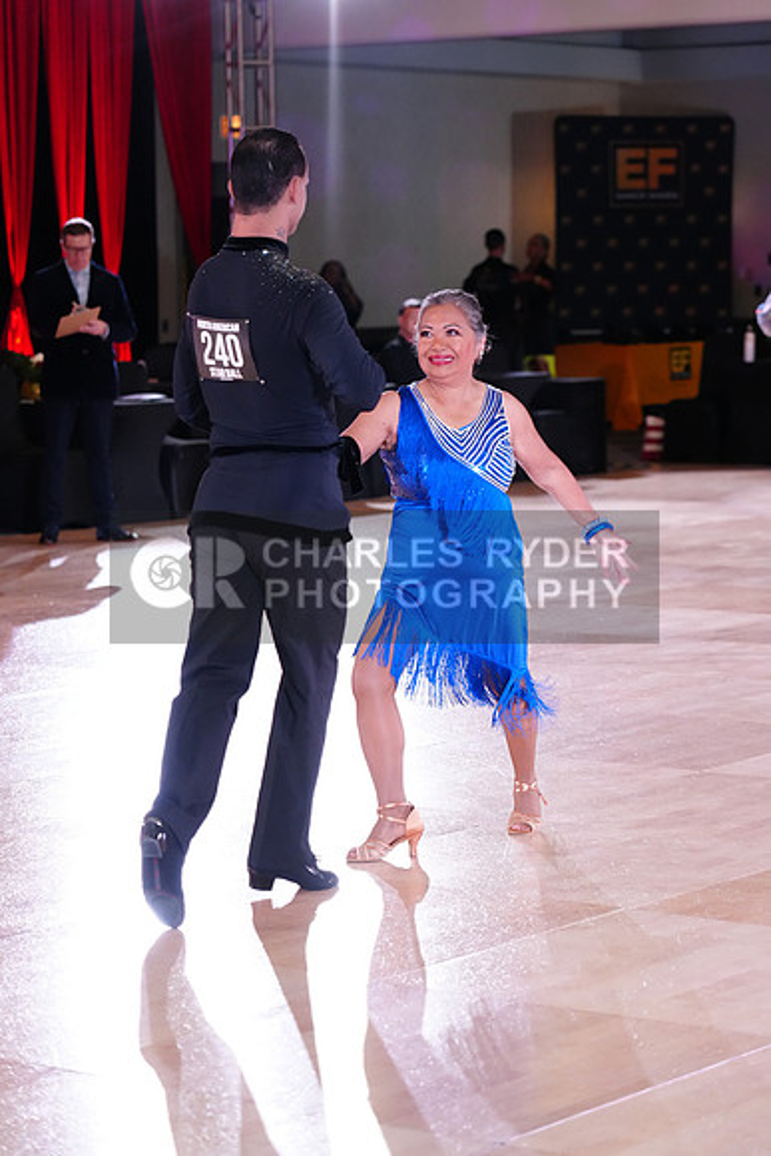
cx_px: 386
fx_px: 3371
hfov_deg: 13.0
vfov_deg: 19.5
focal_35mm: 105
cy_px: 578
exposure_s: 1/250
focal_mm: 105
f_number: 4
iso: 3200
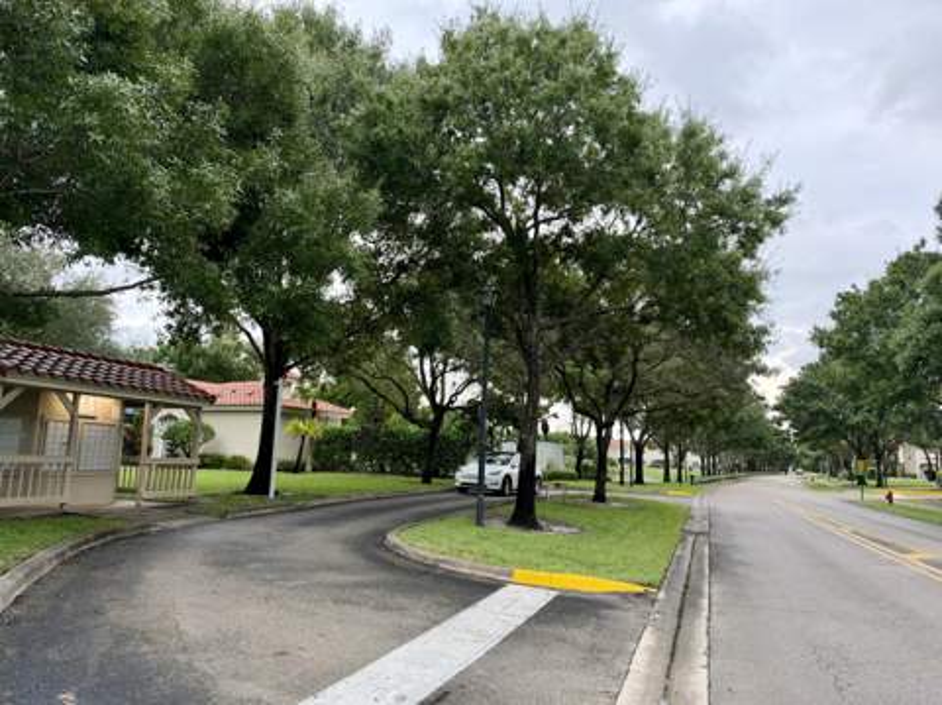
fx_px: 652
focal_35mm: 24
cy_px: 352
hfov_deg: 71.7
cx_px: 471
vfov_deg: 56.7
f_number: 1.8
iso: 125
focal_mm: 6.93
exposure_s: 1/213
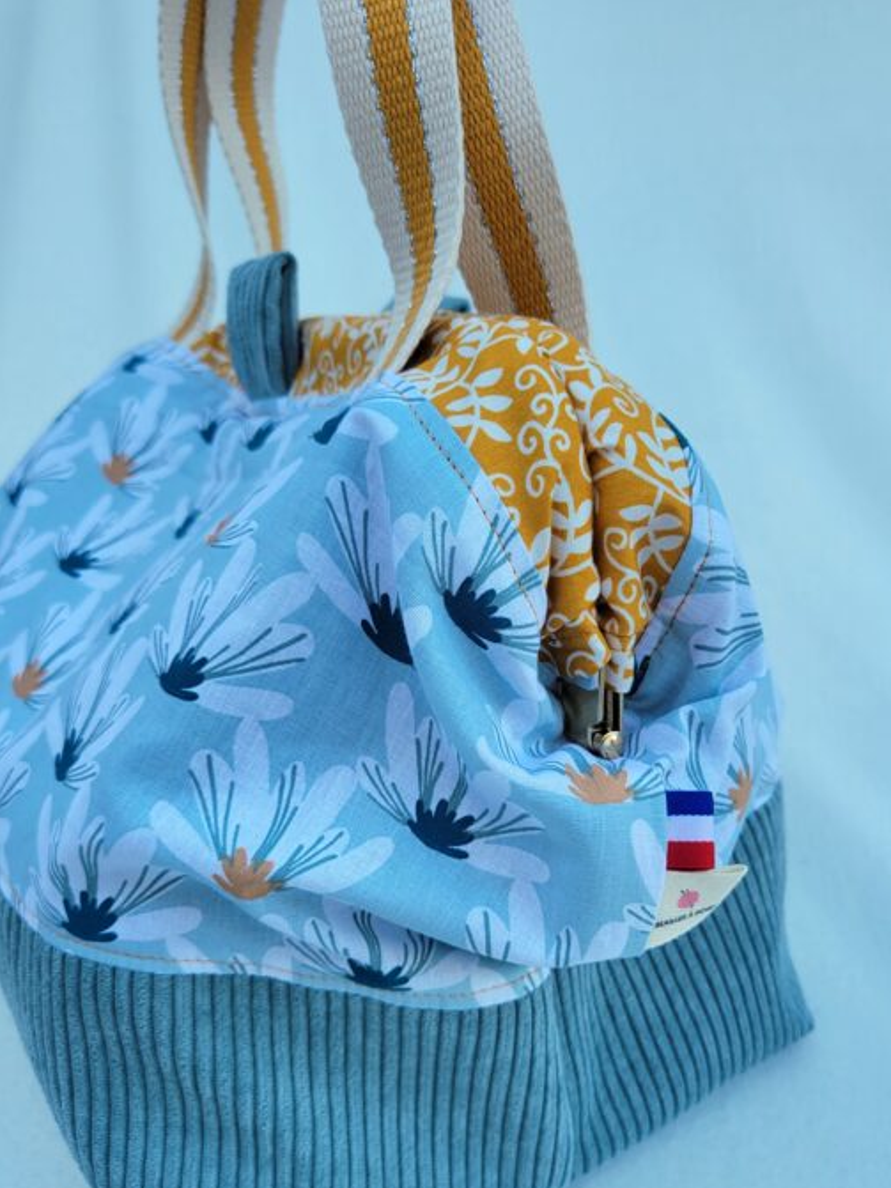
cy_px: 676
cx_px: 445
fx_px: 1064
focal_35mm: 31
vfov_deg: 58.1
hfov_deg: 45.4
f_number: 1.8
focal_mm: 5.4
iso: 40
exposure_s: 1/169
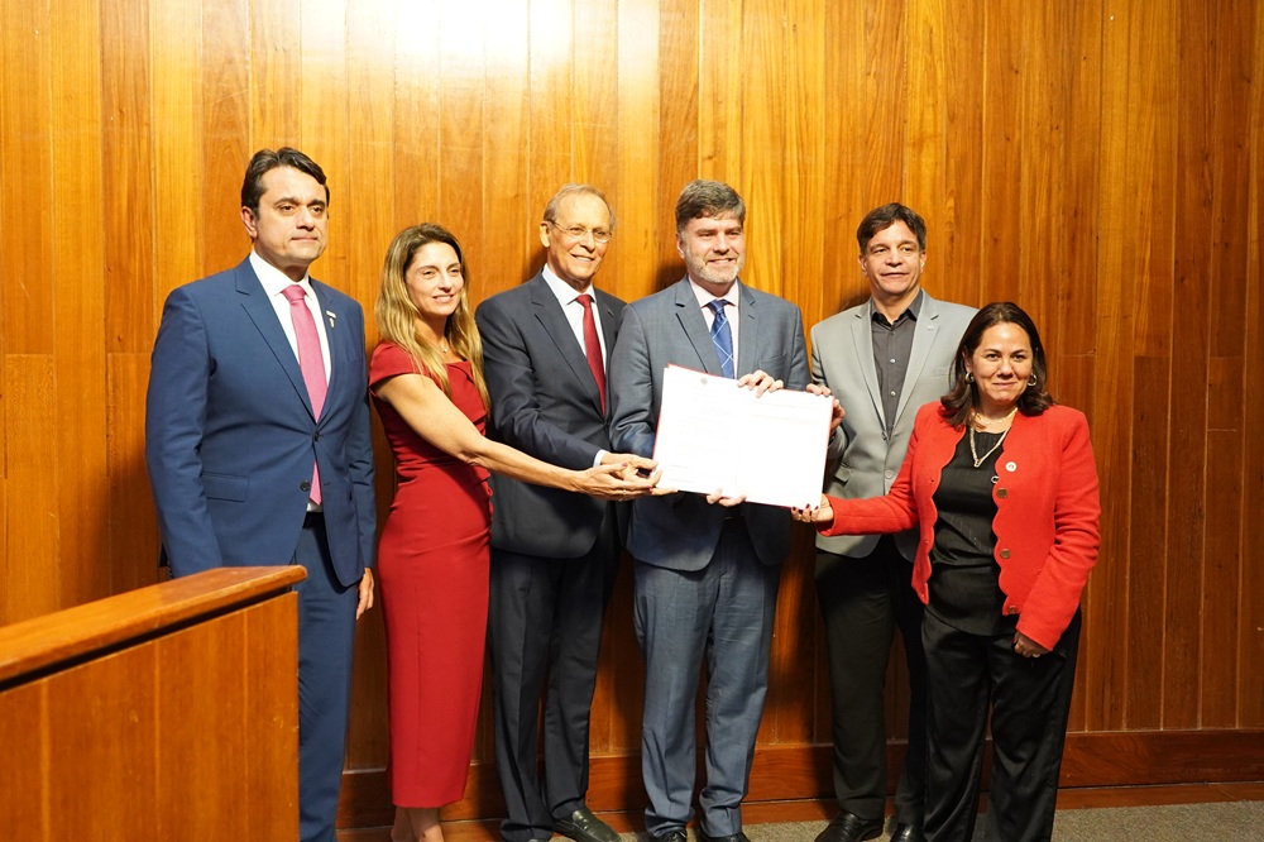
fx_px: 1264
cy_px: 421
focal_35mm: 36
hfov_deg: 53.1
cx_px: 632
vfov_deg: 36.8
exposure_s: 1/160
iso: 2500
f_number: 2.8
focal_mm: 24
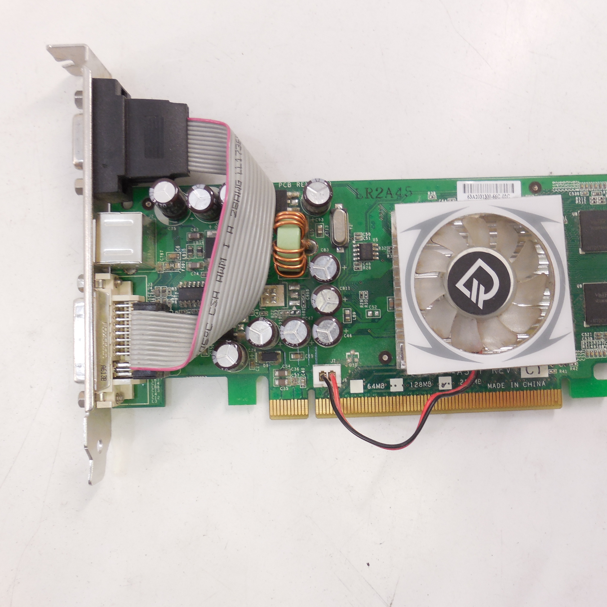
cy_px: 302
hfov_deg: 52.3
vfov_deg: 52.5
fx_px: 615
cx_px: 347
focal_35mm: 31
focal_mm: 4.6
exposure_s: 1/30
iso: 200
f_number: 3.5
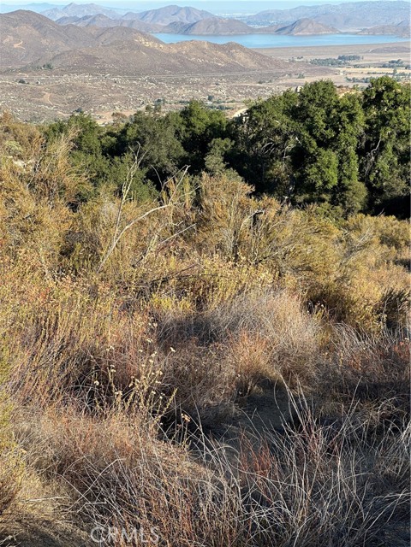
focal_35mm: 77
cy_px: 274
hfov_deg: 19.1
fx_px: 1219
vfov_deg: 25.3
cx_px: 206
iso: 32
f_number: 2.8
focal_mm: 9
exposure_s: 1/282
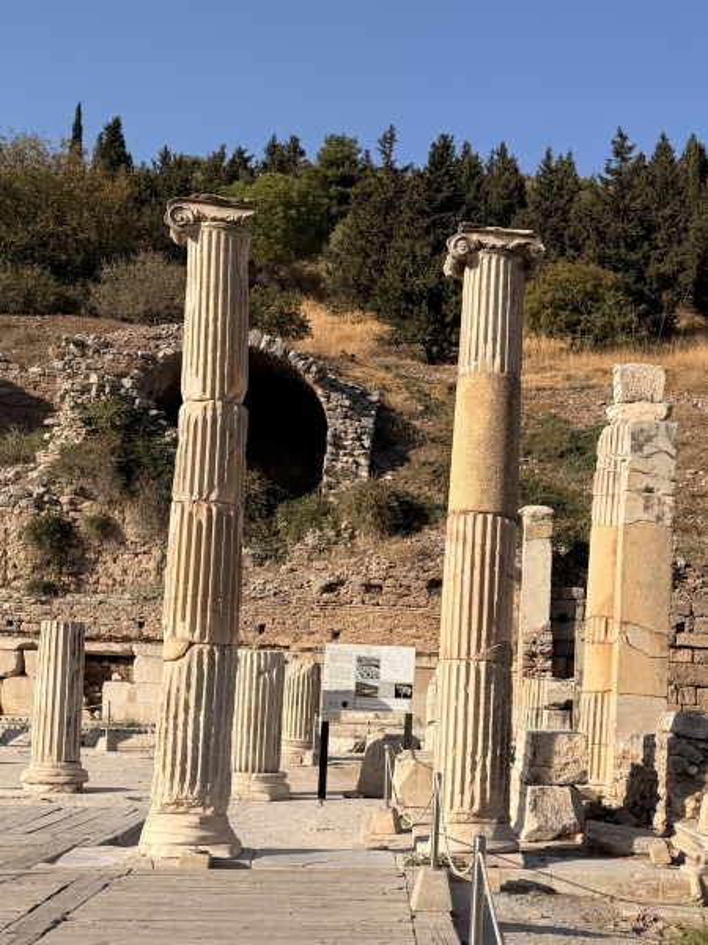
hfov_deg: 56.8
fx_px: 654
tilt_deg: +3.3
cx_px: 354
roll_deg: -4.1
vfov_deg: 71.6
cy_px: 472
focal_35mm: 24
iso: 80
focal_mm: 6.76
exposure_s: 1/5319
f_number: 1.78
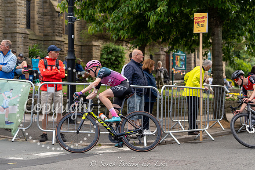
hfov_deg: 28.8
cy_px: 85
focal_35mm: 70
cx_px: 128
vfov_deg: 19.5
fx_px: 496
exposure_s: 1/1000
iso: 400
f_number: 3.2
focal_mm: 70
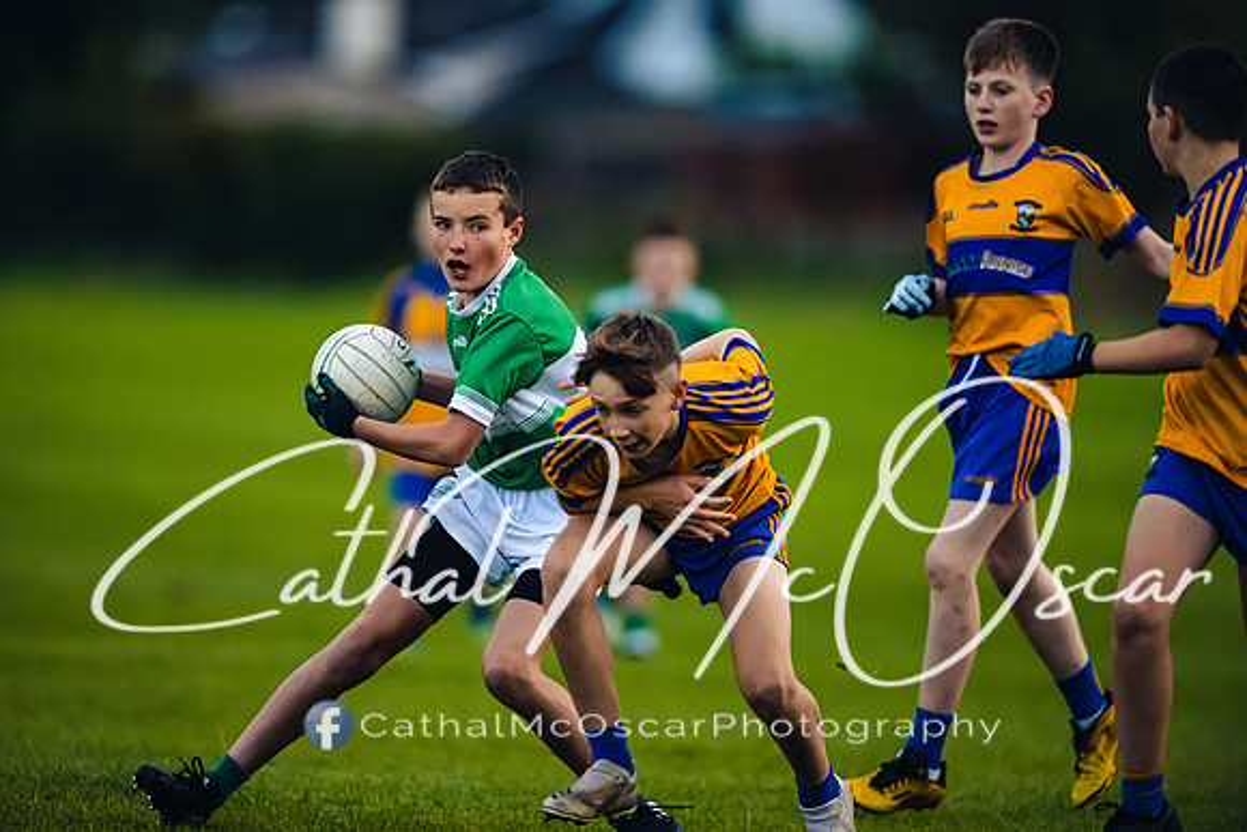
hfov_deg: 4.7
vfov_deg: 3.1
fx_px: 15347
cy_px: 371
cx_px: 557
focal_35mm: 443
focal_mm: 400
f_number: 2.8
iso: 2500
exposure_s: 1/800
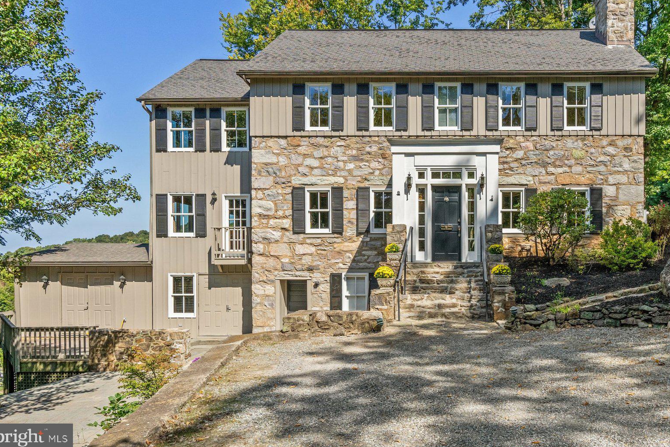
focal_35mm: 28
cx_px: 379
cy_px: 191
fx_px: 521
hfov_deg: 65.2
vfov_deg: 46.3
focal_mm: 24
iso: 800
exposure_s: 1/1600
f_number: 8
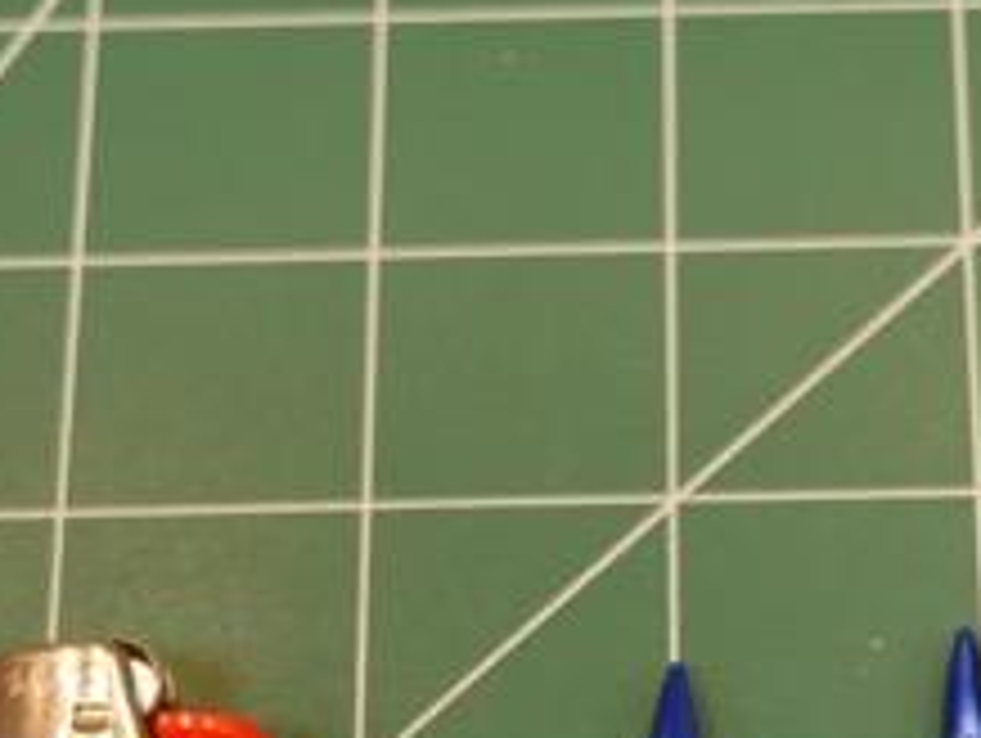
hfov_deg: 14.8
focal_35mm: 132
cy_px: 1220
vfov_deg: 10.7
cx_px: 832
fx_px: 3745
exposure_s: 1/60
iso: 320
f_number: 2.8
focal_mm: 18
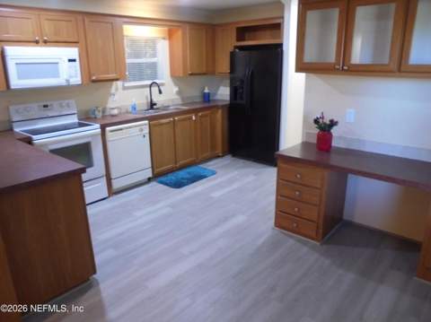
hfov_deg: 67.4
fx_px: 323
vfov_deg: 53.0
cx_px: 216
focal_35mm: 26
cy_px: 161
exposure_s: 1/13
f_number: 3.5
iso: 400
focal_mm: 4.6
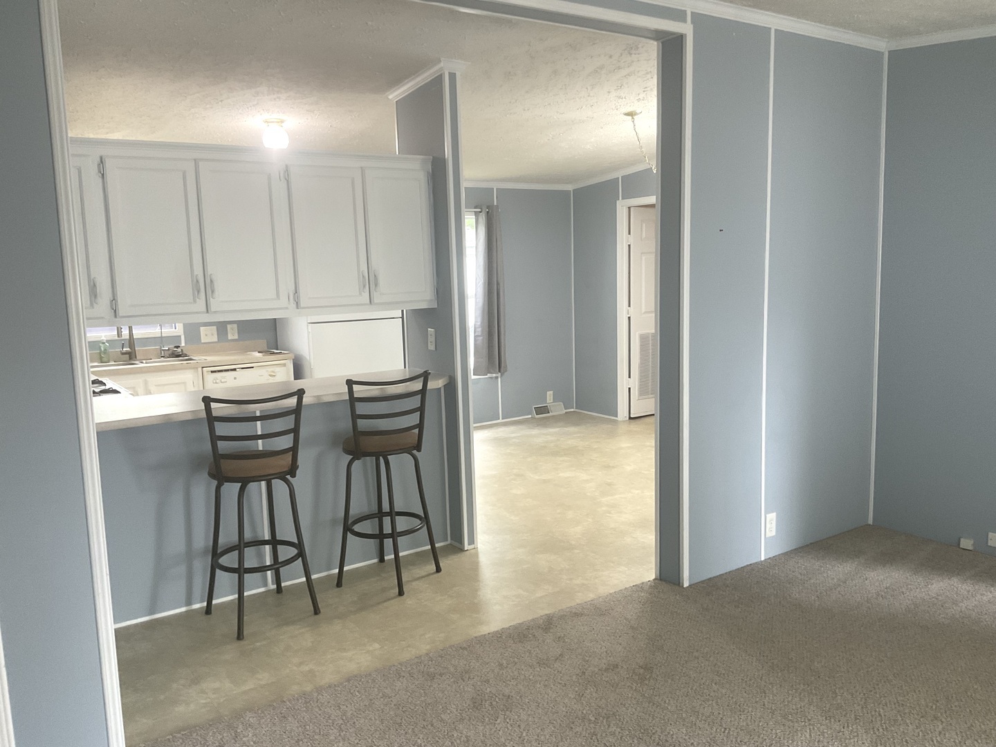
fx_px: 834
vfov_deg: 48.2
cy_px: 374
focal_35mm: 29
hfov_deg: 61.7
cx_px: 498
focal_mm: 3
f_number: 1.8
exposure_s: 1/60
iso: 125
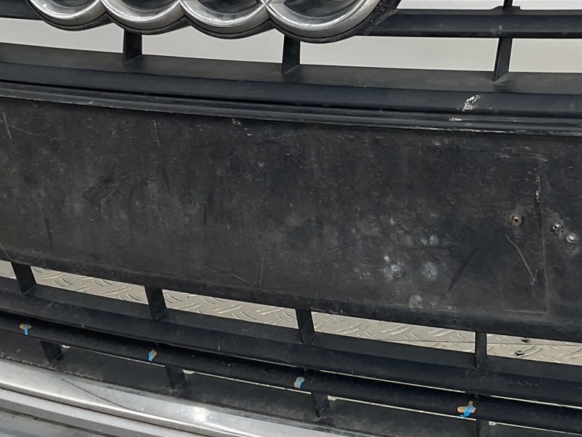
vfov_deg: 20.1
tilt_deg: -14.3
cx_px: 371
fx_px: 1228
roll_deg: +0.1
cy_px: 151
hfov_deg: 26.6
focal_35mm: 73
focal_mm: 3
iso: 20
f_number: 1.8
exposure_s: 1/100
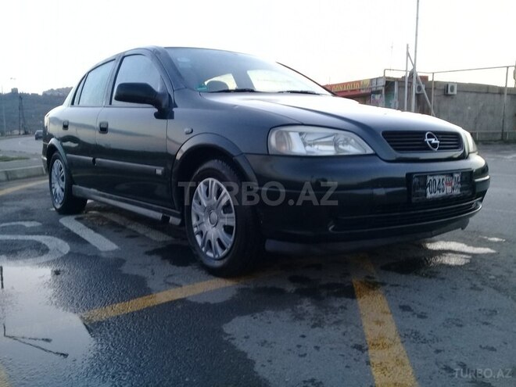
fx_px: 462
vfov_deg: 45.4
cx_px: 258
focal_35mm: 31
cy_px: 194
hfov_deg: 58.4
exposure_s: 1/33
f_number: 2.2
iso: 80
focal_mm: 3.3
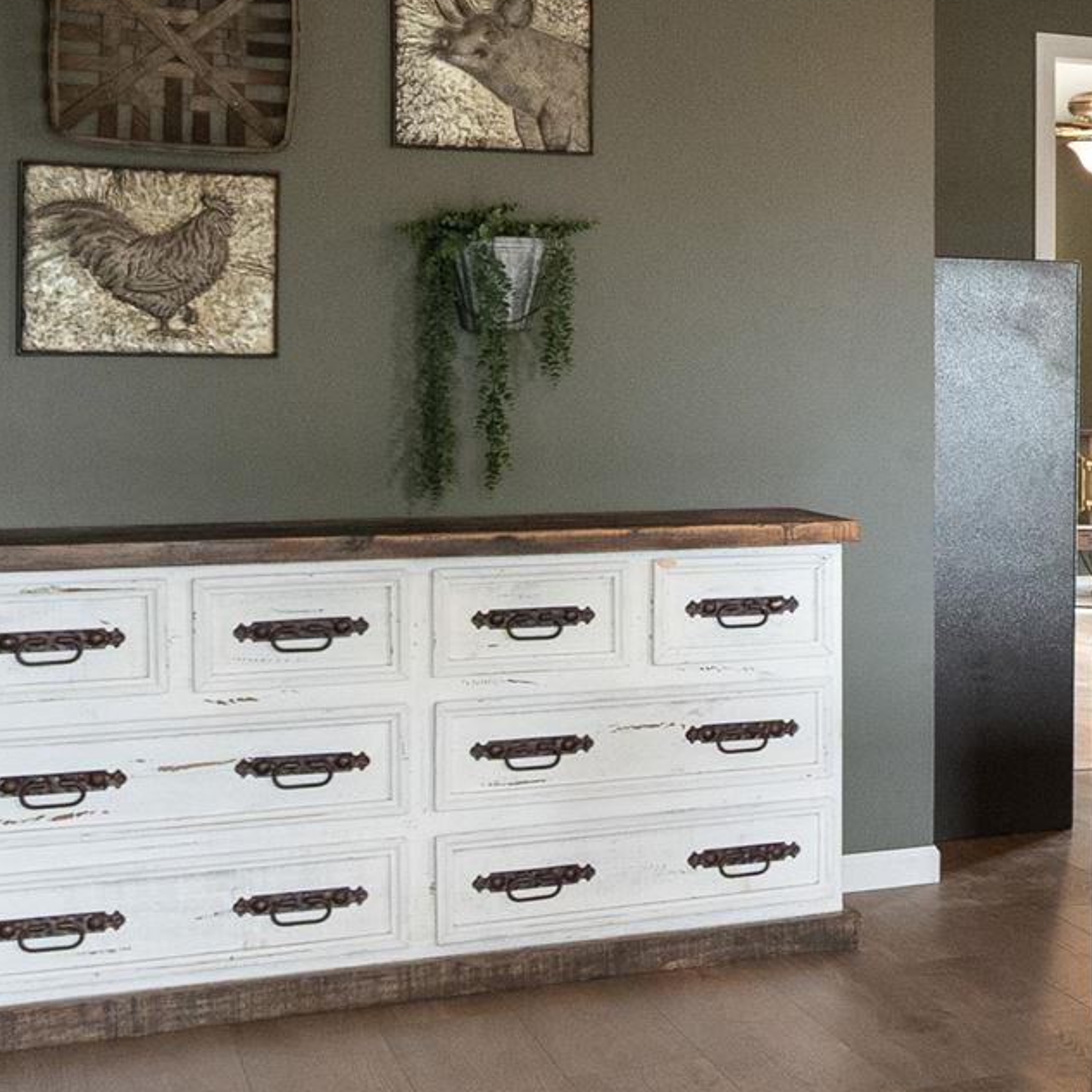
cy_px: 361
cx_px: 1623
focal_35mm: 66
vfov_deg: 26.0
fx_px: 2356
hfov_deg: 21.9
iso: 3200
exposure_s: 1/30
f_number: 5
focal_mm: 16
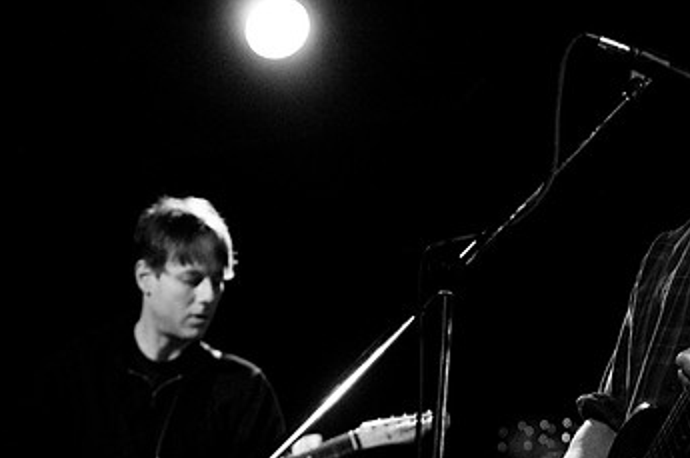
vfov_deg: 11.3
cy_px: 223
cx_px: 406
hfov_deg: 16.9
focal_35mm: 121
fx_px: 2316
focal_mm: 48
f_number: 2.8
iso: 800
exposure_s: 1/50
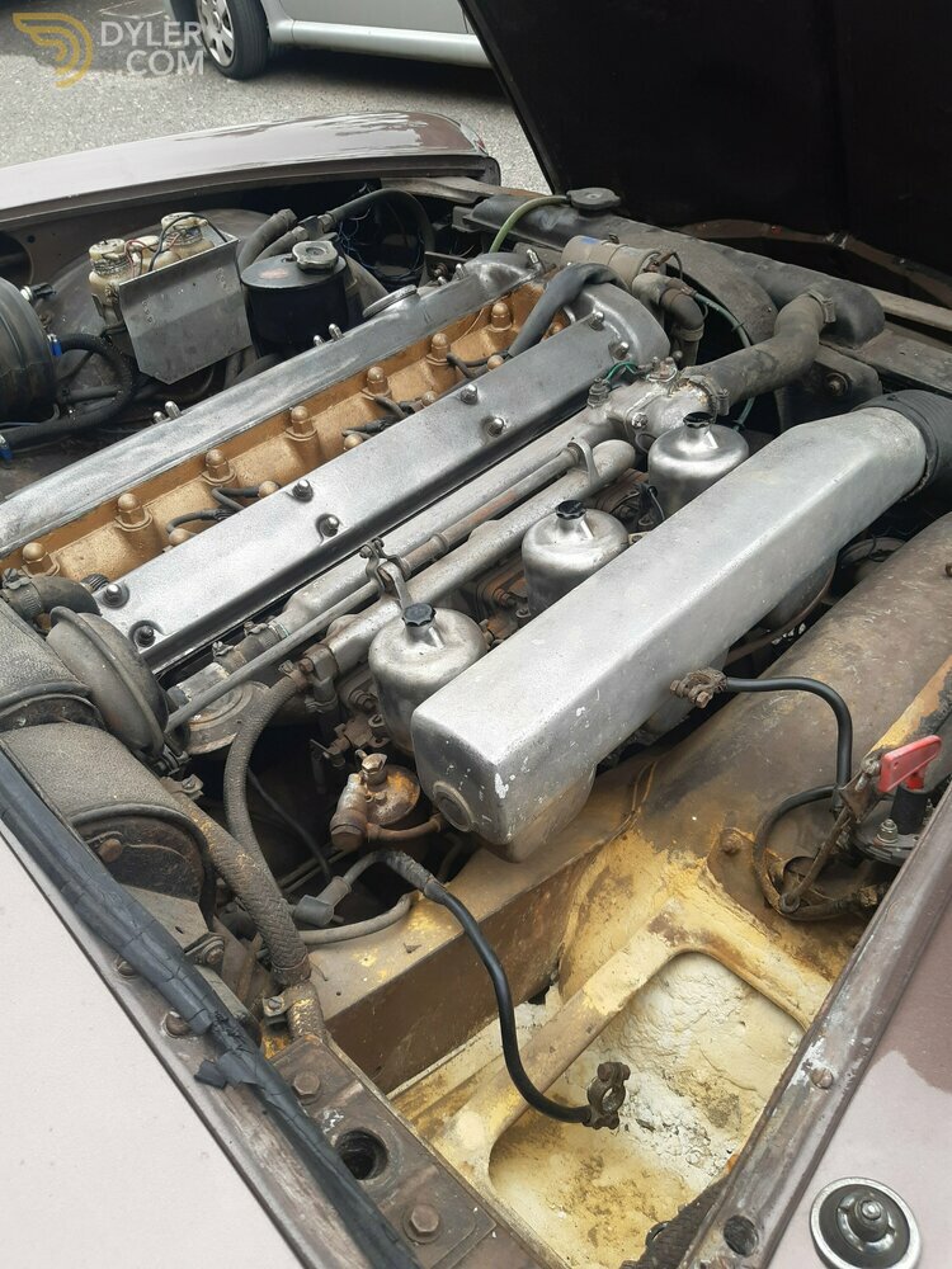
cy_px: 634
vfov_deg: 67.3
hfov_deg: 53.1
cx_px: 476
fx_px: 953
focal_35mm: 26
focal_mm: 3.92
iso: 40
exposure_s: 1/252
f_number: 1.7
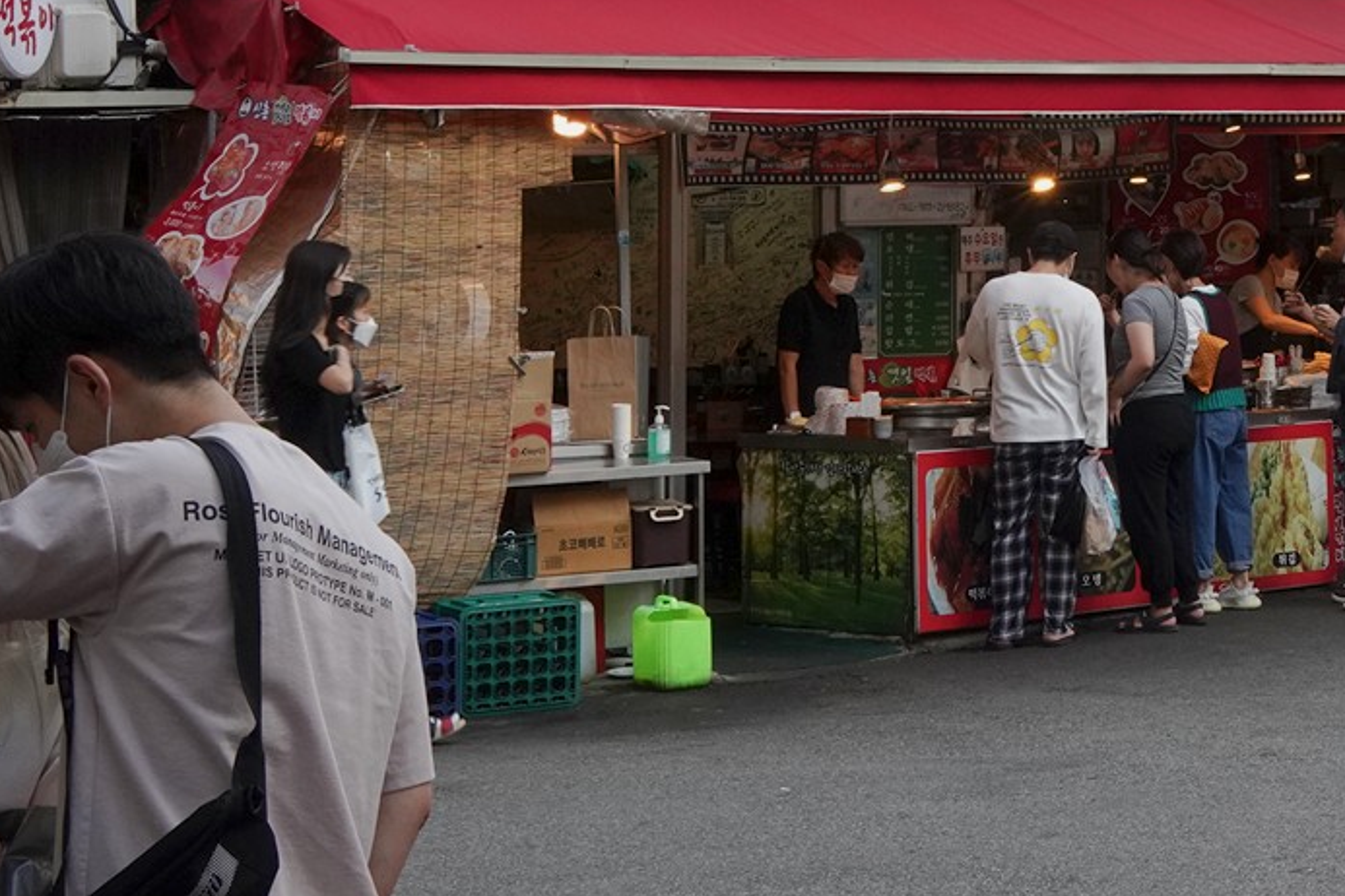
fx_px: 3773
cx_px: 1551
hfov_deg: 19.2
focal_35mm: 101
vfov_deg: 13.2
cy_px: -151
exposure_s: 1/100
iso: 1250
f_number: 14
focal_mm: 35
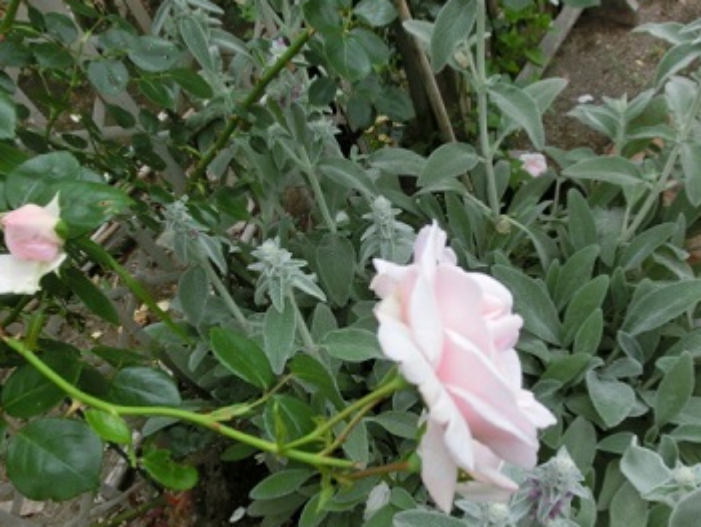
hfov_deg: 56.5
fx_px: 648
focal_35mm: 32
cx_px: 403
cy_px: 323
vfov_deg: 43.9
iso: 100
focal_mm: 4.4
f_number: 3.3
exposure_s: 1/125
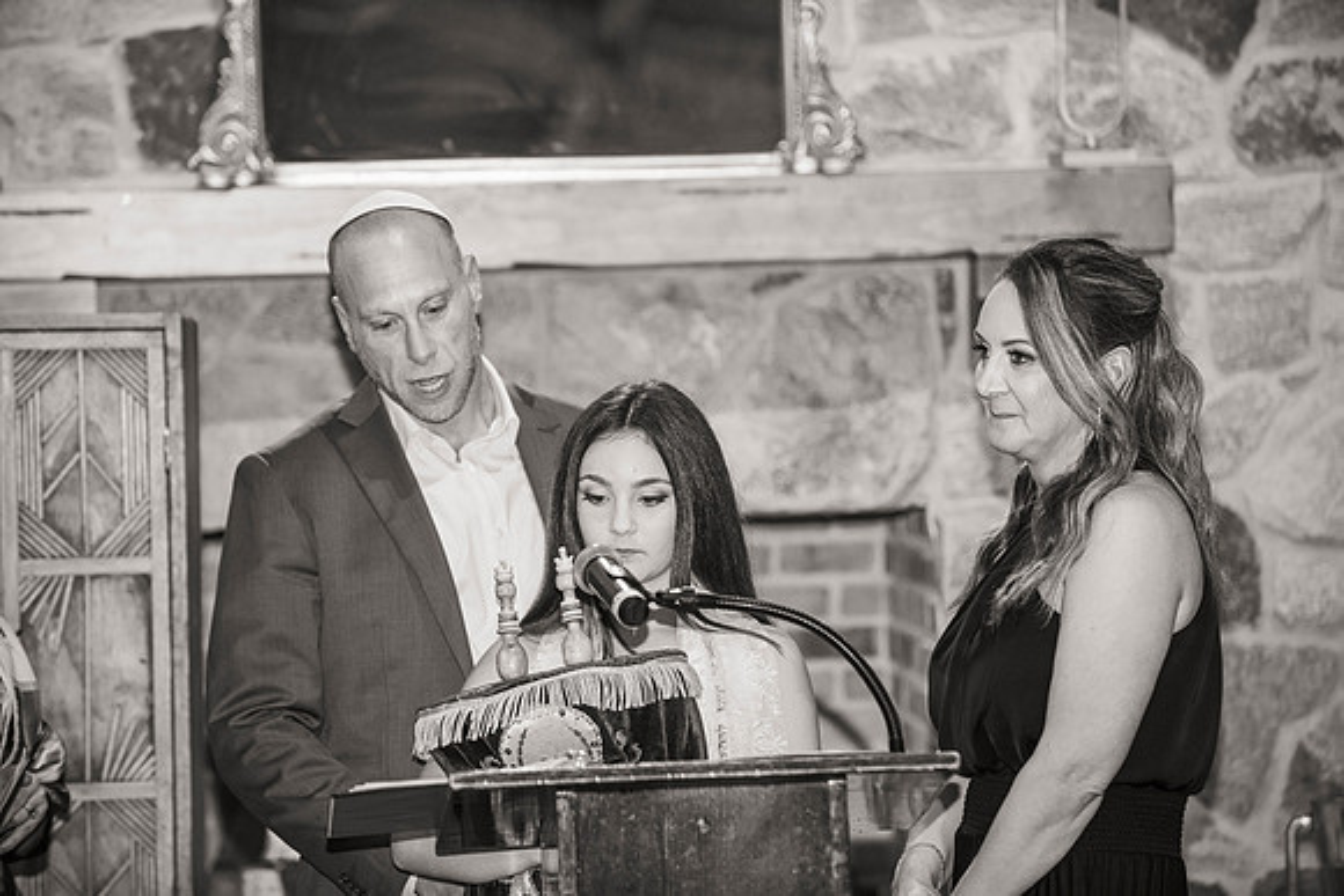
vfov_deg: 9.8
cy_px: 448
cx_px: 672
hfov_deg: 14.7
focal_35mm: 140
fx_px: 5228
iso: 800
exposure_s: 1/125
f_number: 3.2
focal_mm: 140
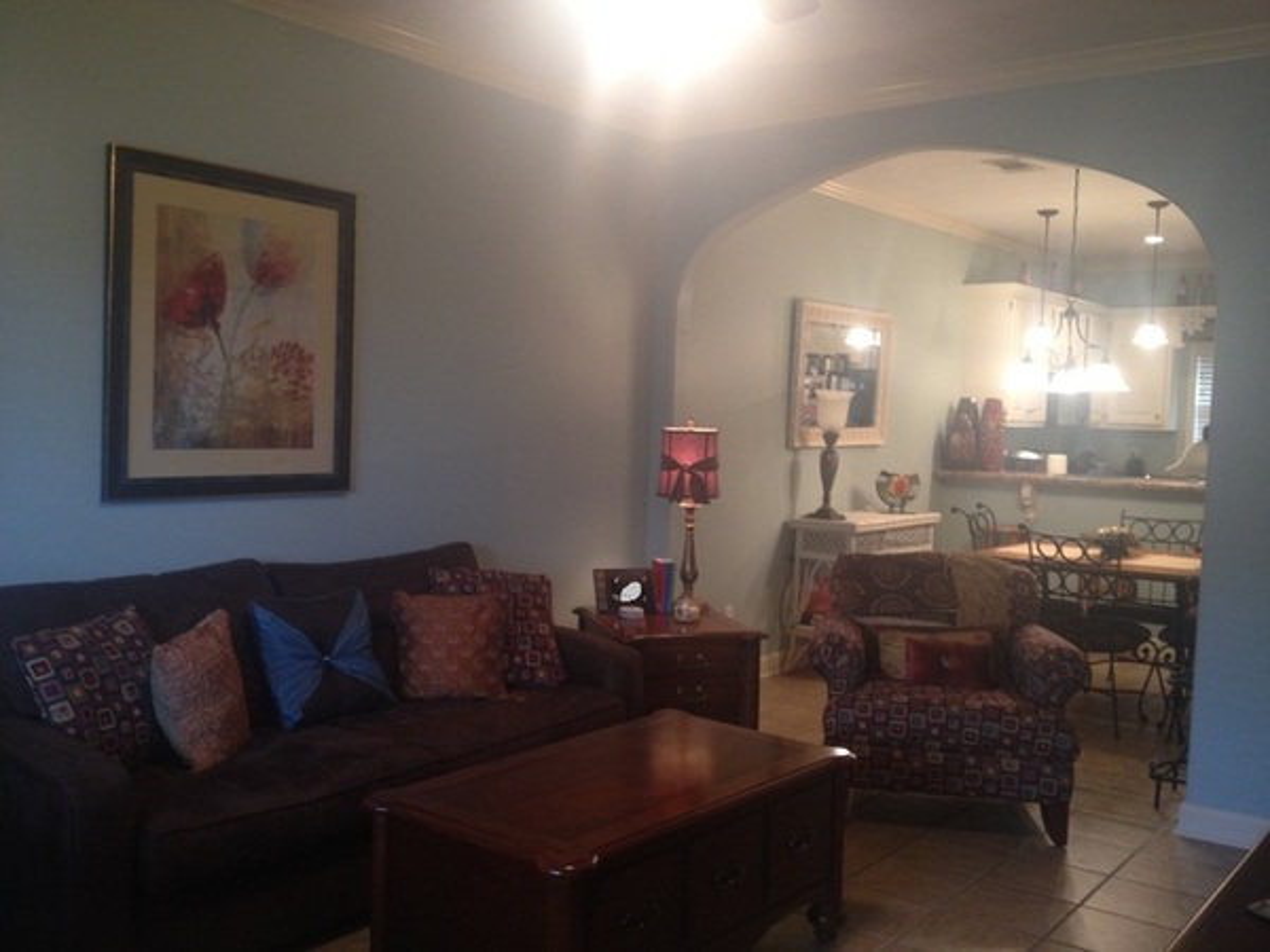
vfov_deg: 40.7
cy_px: 476
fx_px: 1284
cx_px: 635
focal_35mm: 35
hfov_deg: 52.6
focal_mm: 4.28
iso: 125
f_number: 2.4
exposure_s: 1/20
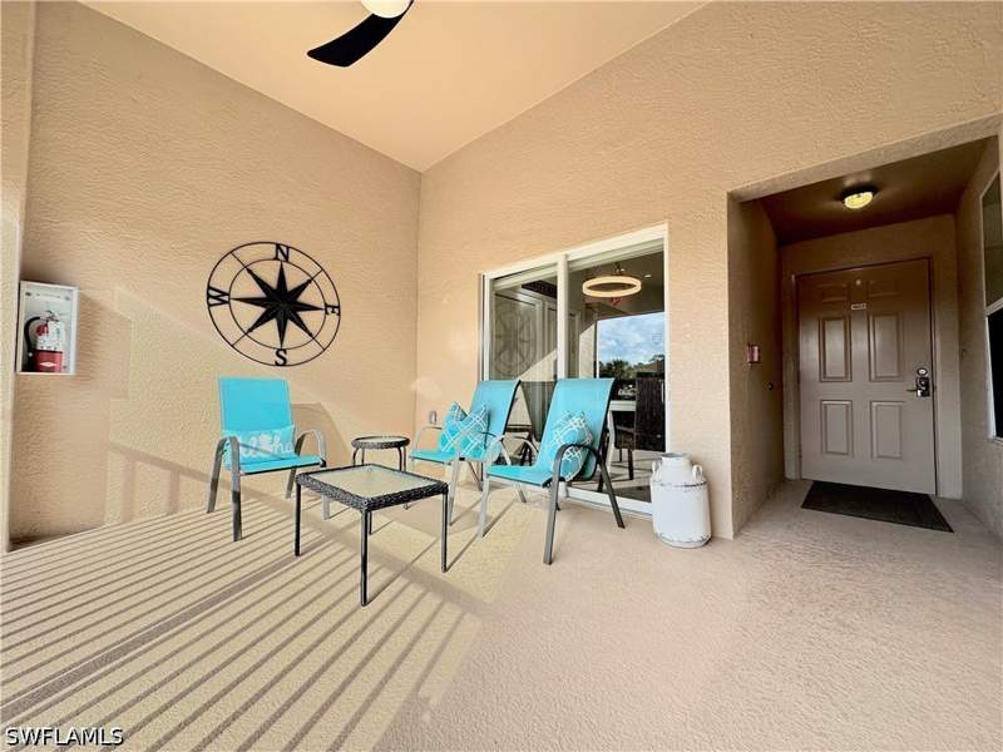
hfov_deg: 102.1
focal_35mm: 14
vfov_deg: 85.7
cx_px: 502
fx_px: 406
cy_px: 376
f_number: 2.2
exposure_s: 1/362
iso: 50
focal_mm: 2.22
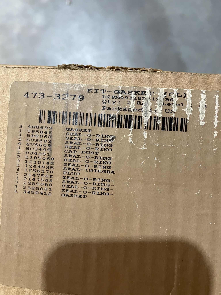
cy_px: 148
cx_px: 110
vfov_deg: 67.3
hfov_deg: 53.1
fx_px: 221
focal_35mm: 26
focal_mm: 4.2
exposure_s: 1/60
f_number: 1.6
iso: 250
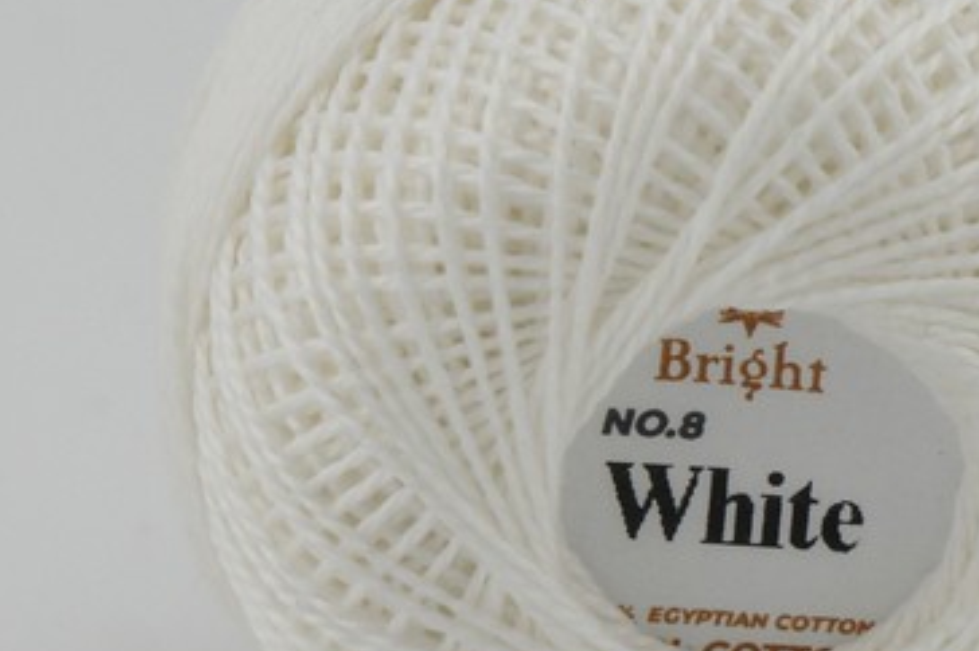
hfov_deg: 10.1
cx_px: 732
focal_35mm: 204
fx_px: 5549
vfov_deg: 6.7
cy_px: 336
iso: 200
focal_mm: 55
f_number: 9
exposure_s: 1/400
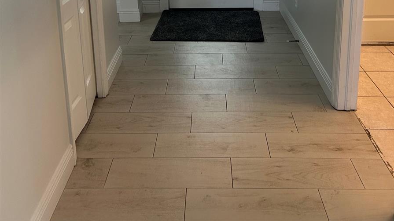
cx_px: 198
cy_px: -42
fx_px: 397
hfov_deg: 52.8
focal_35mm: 38
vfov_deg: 27.5
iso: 125
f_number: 1.5
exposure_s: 1/120
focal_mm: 5.7
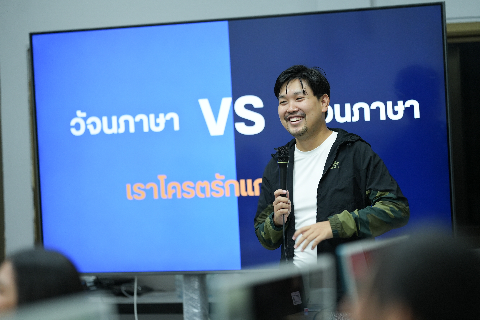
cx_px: 240
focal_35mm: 135
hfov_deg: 15.2
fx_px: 1800
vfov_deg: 10.2
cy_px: 160
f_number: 1.8
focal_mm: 135
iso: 800
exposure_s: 1/400
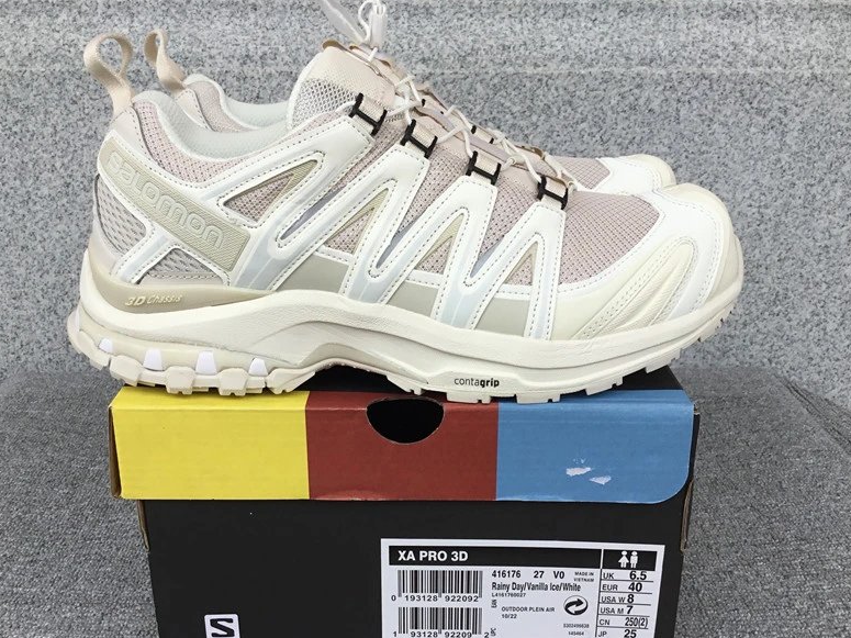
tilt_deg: -21.0
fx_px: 885
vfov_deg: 39.6
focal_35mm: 36
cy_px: 344
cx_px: 401
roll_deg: +0.5
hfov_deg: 51.3
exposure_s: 1/485
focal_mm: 3.3
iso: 25
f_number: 2.4
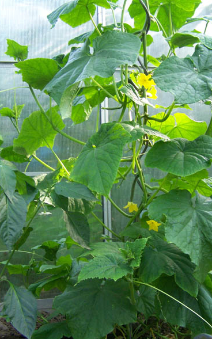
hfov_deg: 31.2
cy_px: 169
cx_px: 126
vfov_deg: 48.2
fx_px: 379
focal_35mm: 41
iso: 160
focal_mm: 6.3
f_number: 2.8
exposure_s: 1/80
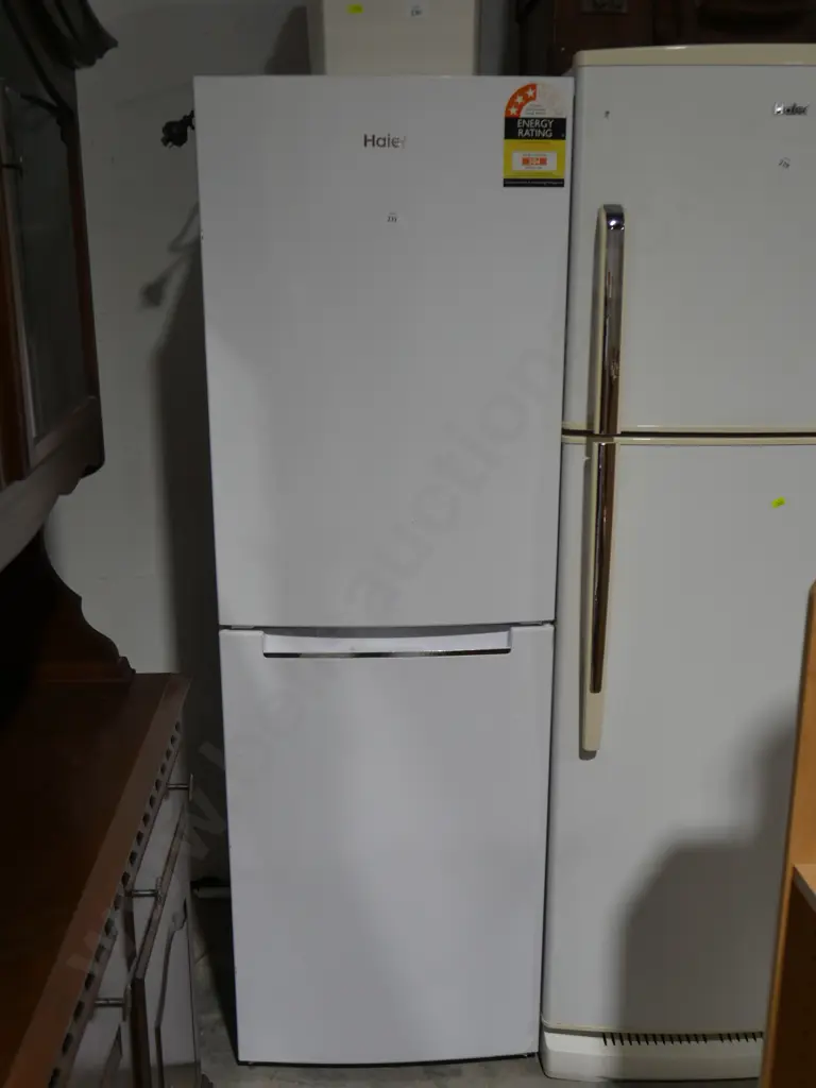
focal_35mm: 38
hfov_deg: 37.7
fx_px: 1194
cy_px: 544
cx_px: 408
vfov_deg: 49.0
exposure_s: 1/80
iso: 200
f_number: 4.1
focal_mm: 19
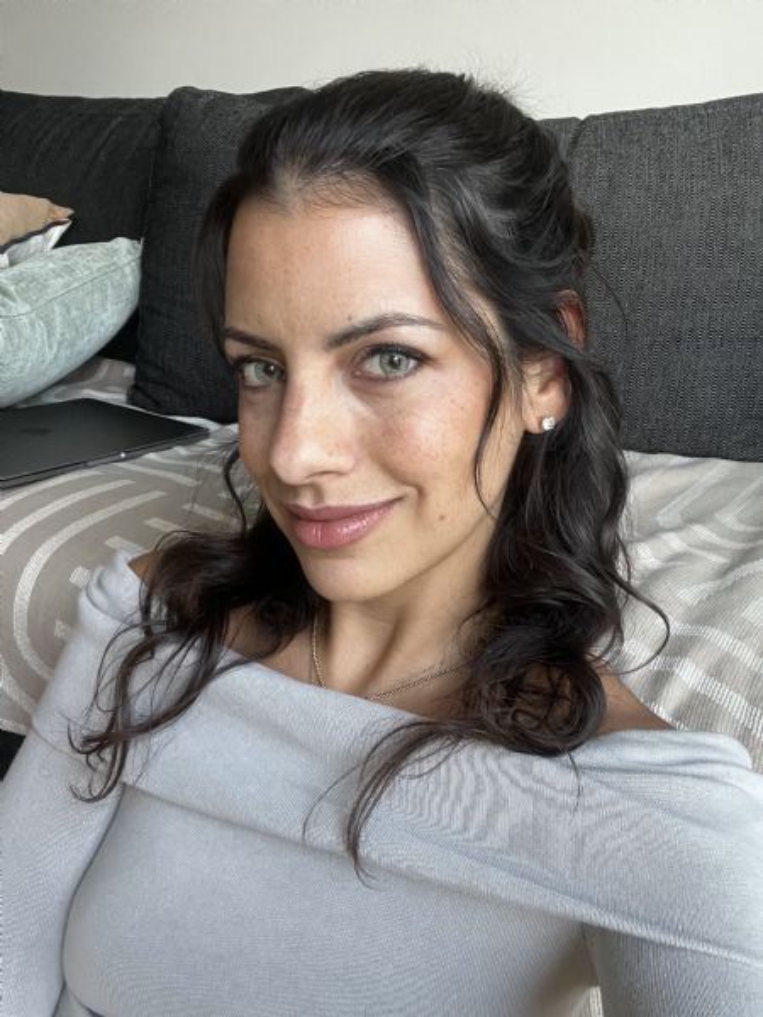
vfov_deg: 60.0
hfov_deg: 46.8
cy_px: 508
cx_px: 382
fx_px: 882
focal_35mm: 30
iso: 200
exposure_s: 1/60
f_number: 2.2
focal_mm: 2.71
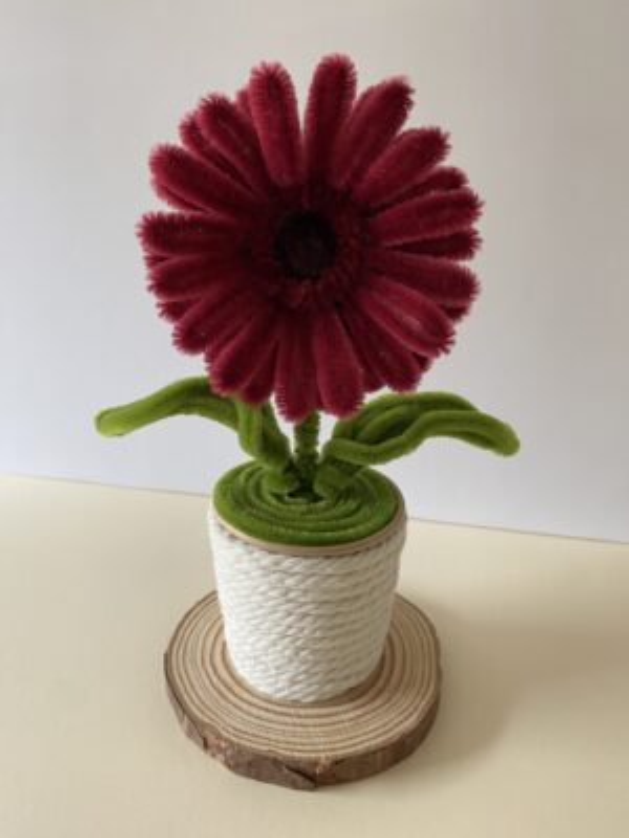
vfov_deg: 67.3
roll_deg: -0.4
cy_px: 419
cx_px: 314
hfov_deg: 53.1
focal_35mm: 26
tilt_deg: -21.1
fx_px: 630
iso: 125
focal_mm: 4.25
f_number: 1.8
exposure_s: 1/74
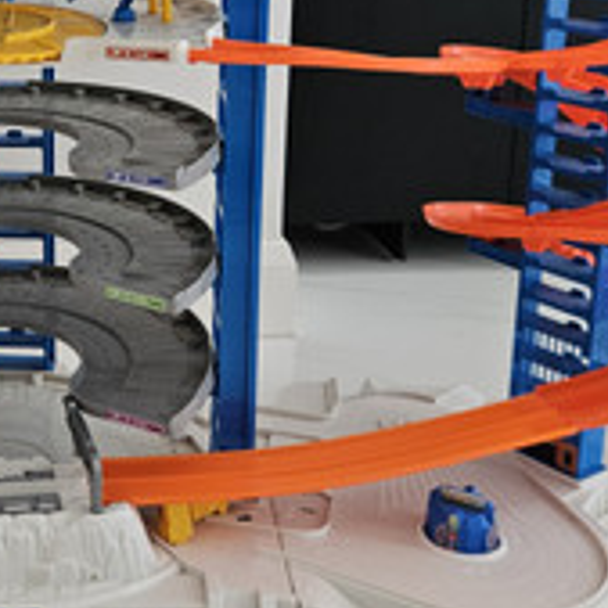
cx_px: -18
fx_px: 1192
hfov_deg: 26.8
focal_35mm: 60
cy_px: 103
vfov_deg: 27.9
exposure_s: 1/100
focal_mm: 5.4
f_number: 1.8
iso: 250
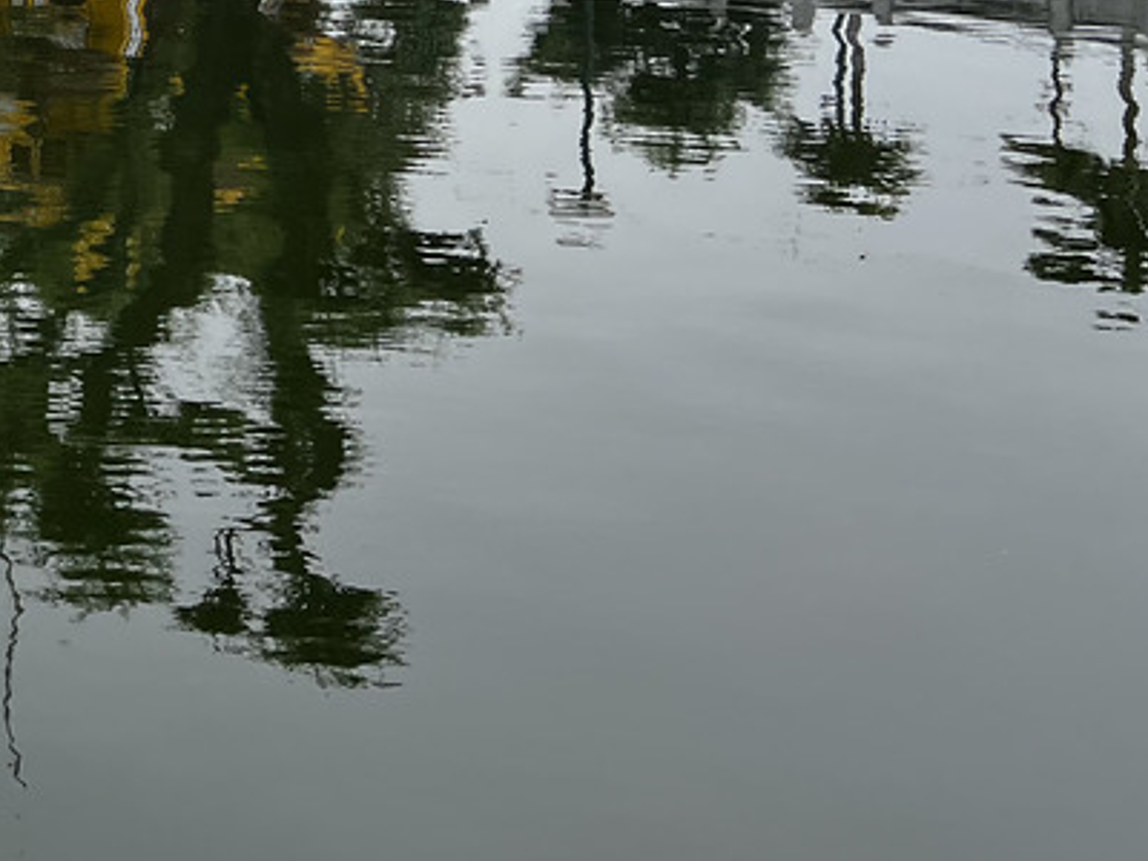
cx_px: -485
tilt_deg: +1.2
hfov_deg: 21.6
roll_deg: +0.3
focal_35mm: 78
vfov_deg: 17.2
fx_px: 2587
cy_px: -387
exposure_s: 1/866
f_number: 1.5
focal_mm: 5.7
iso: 50
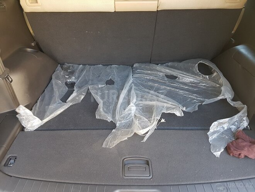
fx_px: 192
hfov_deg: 67.3
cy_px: 96
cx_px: 128
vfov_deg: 53.1
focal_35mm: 26
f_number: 1.7
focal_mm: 4.2
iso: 125
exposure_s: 1/50
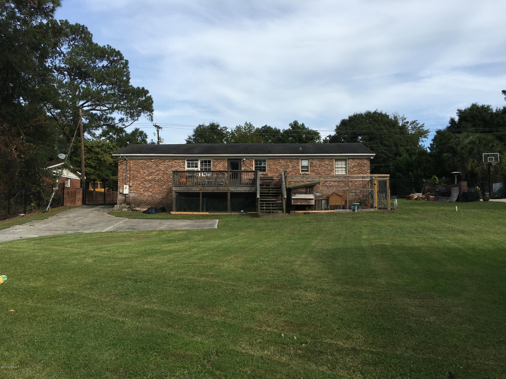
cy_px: 190
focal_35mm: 29
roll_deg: -0.4
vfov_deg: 48.2
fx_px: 424
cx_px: 253
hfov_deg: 61.7
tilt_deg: +3.2
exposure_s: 1/1709
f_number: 2.2
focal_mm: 4.15
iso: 25
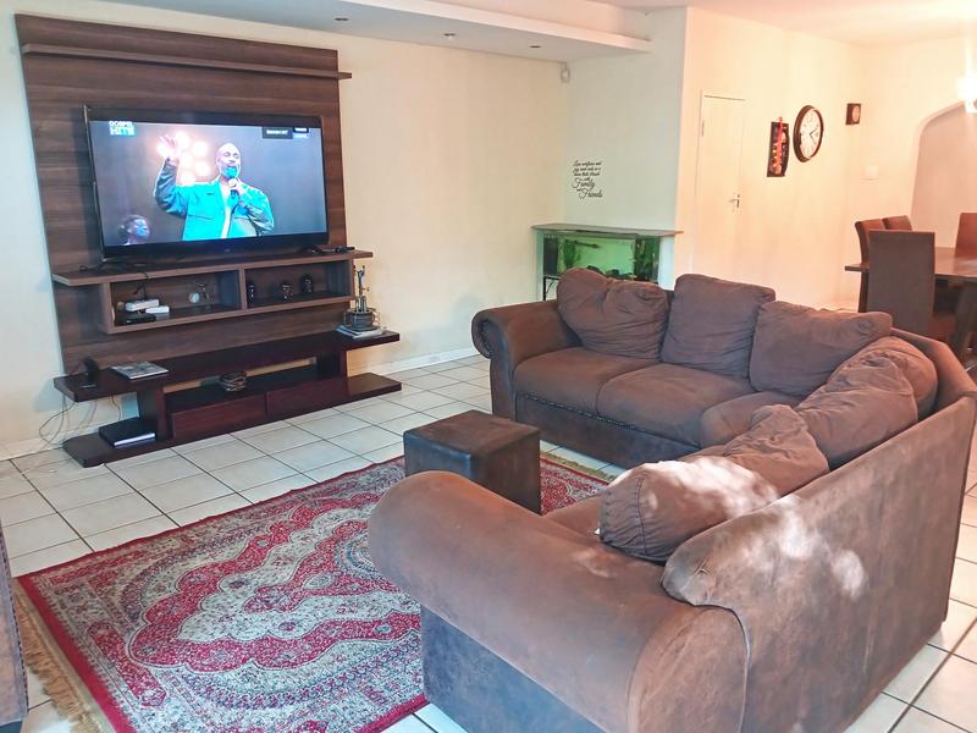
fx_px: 762
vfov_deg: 51.4
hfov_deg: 65.3
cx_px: 488
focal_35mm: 27
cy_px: 366
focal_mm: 4
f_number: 1.8
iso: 320
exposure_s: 1/25
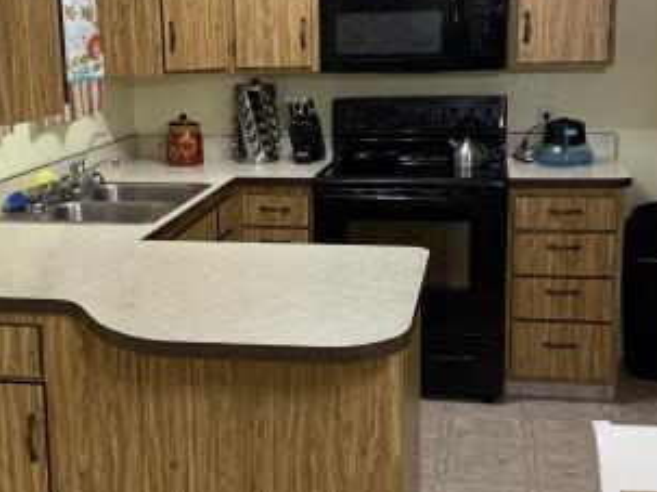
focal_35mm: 55
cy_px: 247
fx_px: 1043
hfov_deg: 34.9
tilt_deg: -10.1
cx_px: 273
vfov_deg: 26.5
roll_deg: +0.7
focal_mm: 4.25
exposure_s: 1/60
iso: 125
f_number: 1.8
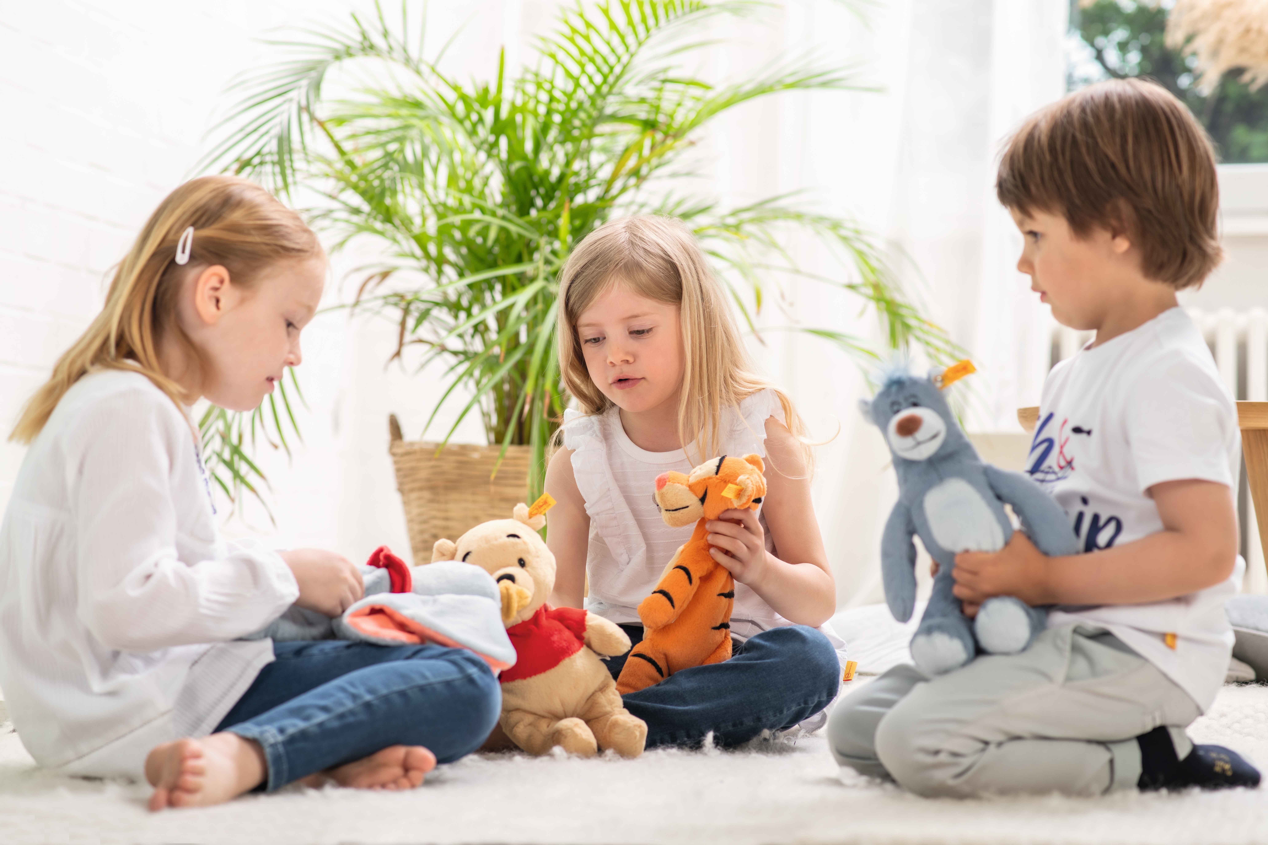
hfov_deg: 23.9
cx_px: 634
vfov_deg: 16.1
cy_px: 422
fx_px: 2994
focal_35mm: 85
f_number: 4
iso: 100
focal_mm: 85
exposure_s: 1/160
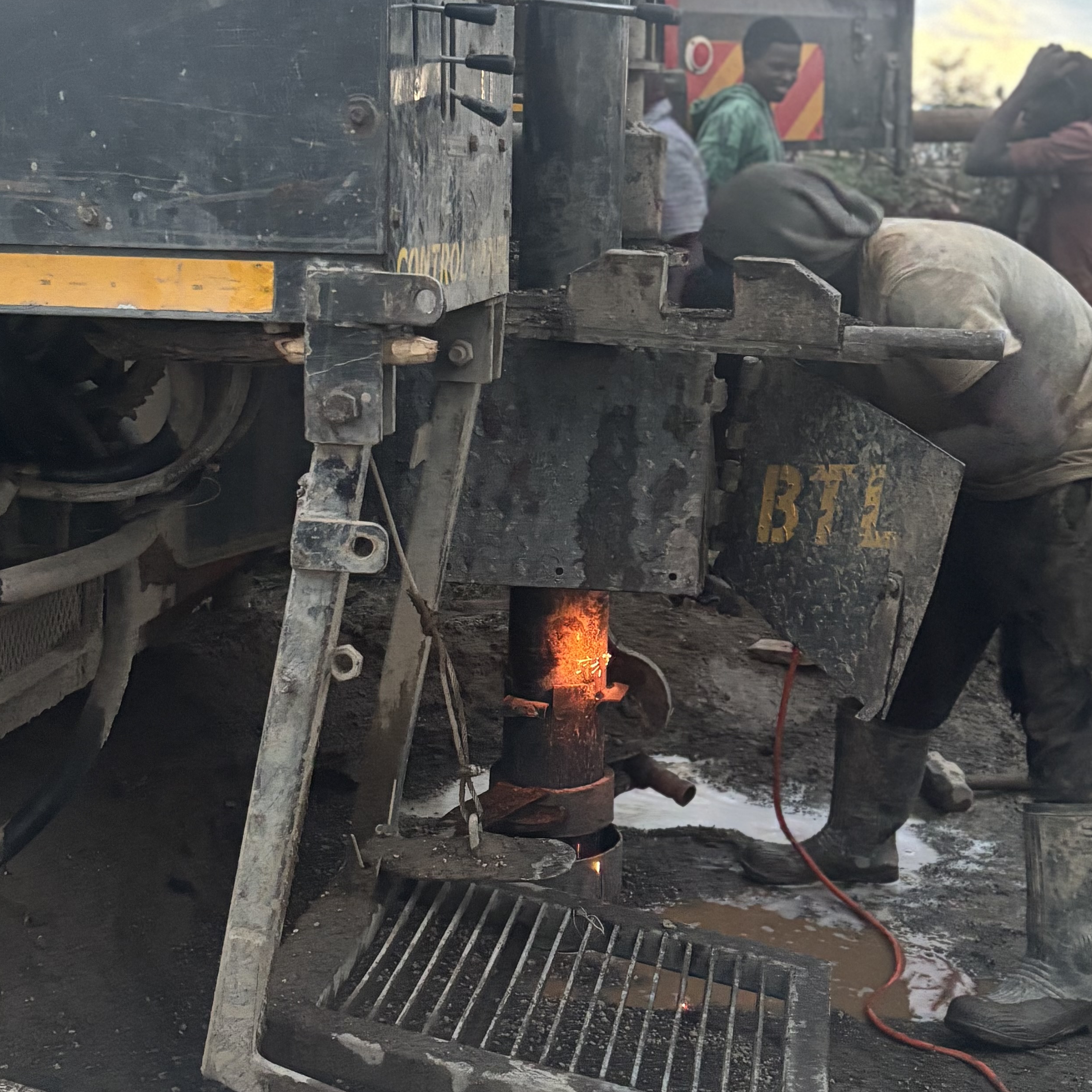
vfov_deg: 32.0
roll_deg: -2.0
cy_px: 406
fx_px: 1892
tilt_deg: -7.9
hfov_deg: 32.2
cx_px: 526
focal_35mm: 53
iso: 500
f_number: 1.6
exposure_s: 1/35
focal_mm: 5.96
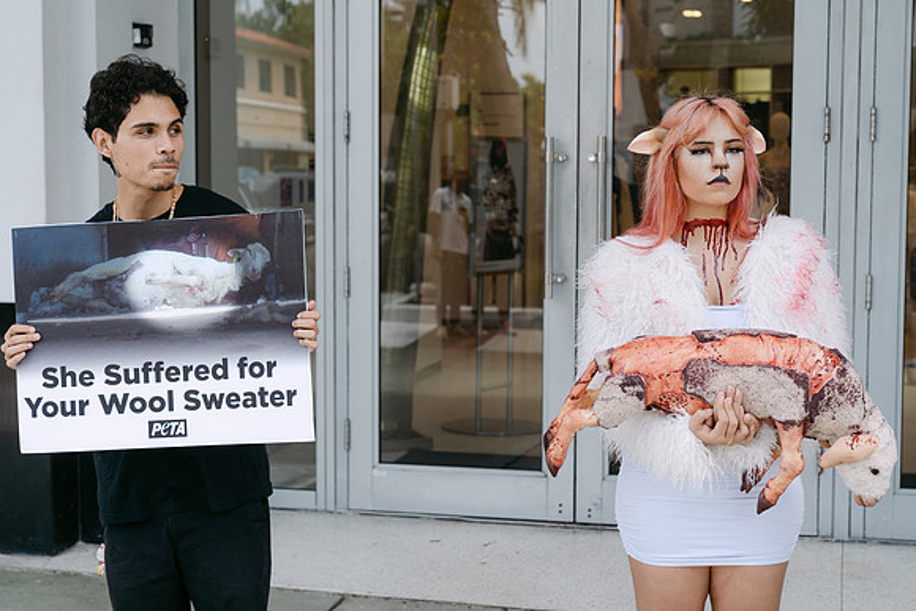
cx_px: 458
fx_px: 1609
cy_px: 306
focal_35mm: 63
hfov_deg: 31.8
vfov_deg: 21.5
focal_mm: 62
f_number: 5.6
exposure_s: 1/400
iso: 400
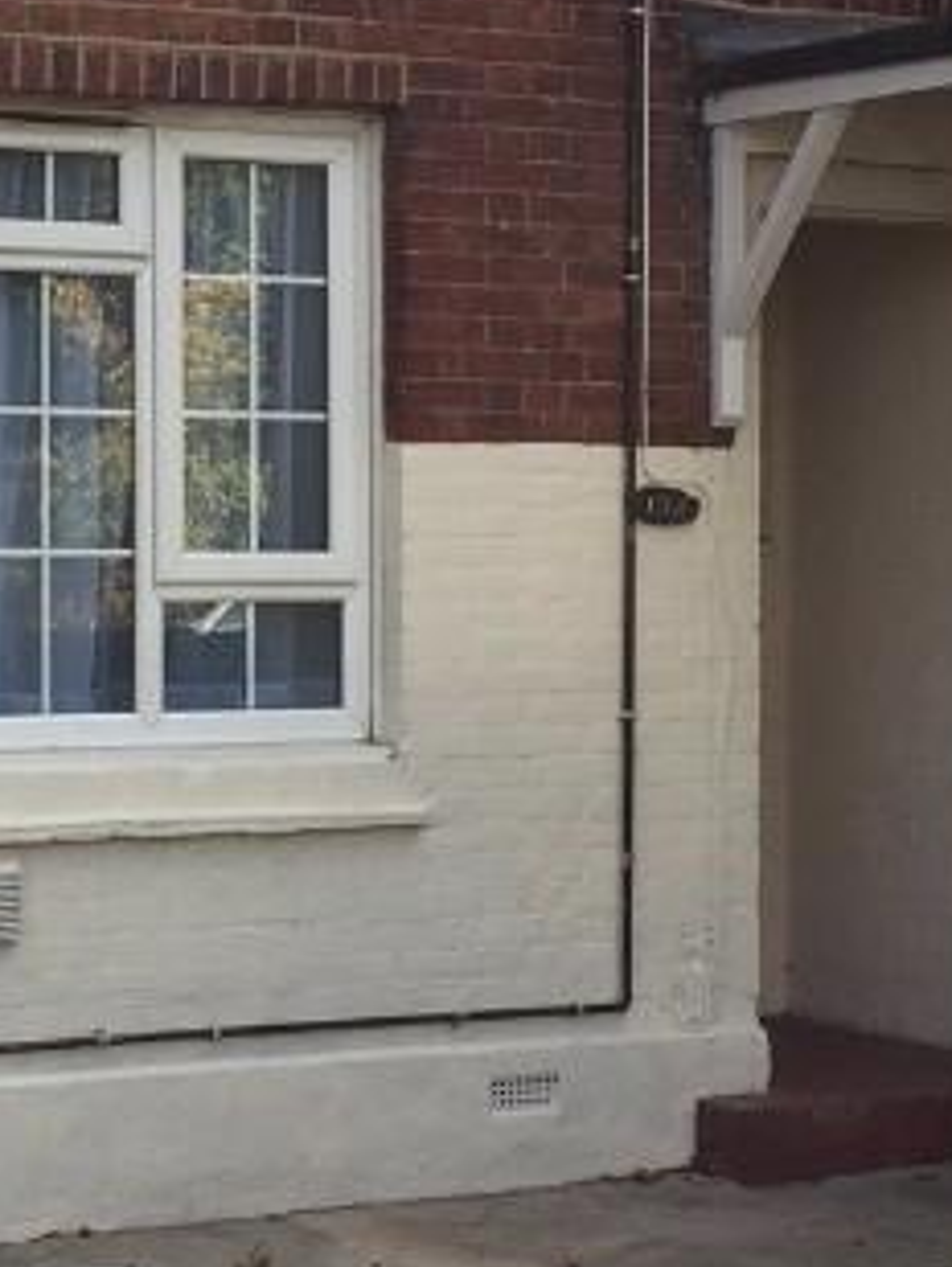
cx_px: 156
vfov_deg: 20.4
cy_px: 459
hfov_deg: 15.3
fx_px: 3518
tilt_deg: +1.4
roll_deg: +0.1
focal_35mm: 96
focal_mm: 4.15
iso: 32
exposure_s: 1/297
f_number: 2.2
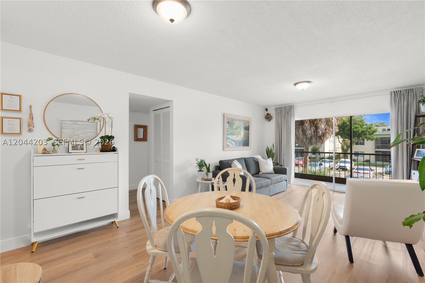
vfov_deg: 73.7
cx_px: 212
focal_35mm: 16
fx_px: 189
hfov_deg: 96.7
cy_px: 142
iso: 500
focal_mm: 16
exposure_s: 1/6
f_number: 8
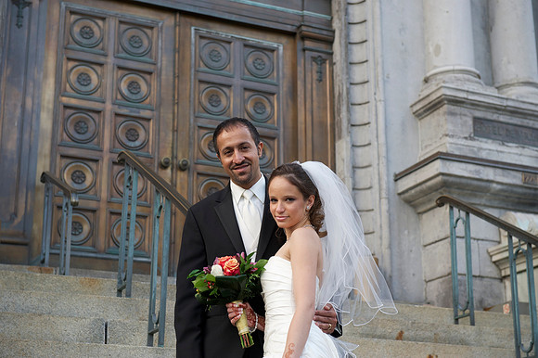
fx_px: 1045
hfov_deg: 28.9
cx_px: 269
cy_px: 179
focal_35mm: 70
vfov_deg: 19.4
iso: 400
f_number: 5.6
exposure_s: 1/125
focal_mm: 70
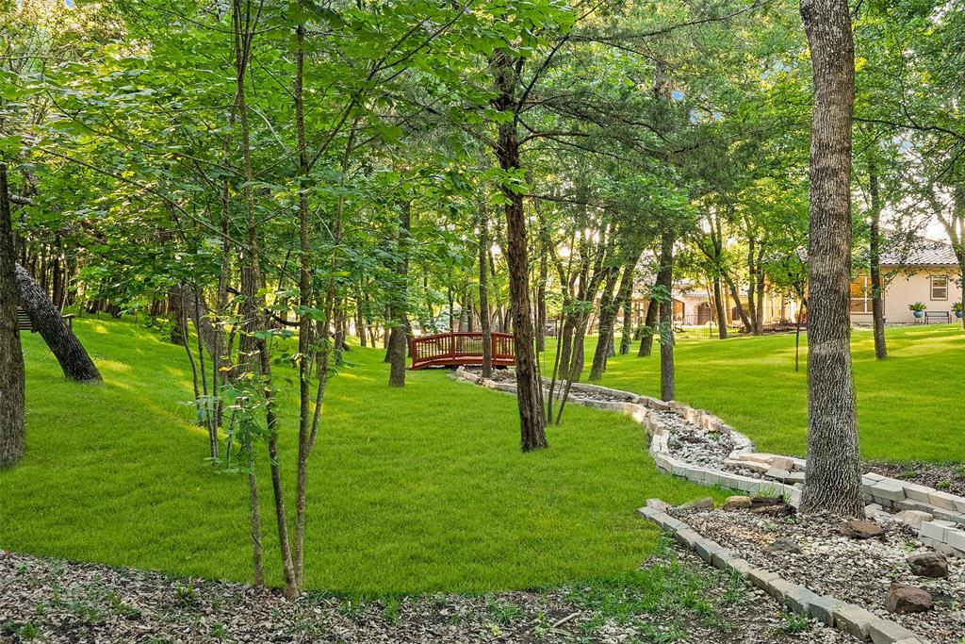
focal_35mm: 36
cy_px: 322
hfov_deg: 53.1
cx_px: 482
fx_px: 965
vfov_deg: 36.9
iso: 800
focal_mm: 24
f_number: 10
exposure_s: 1/30
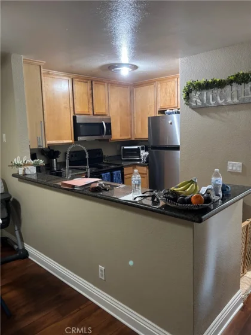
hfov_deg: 53.1
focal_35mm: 26
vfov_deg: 67.3
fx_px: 251
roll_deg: +1.7
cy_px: 168
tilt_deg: -6.4
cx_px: 126
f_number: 1.6
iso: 400
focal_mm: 5.96
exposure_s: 1/40
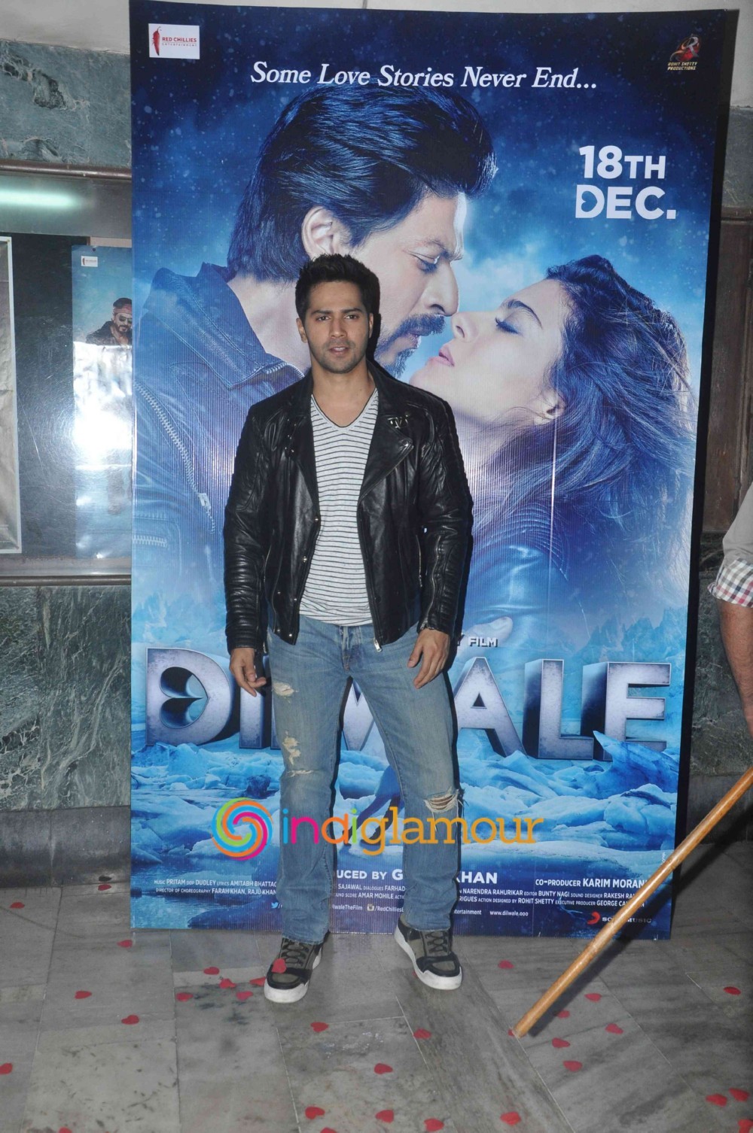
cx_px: 376
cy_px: 566
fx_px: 1180
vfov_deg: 51.3
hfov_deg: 35.4
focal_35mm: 38
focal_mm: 25
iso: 800
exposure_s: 1/250
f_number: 10
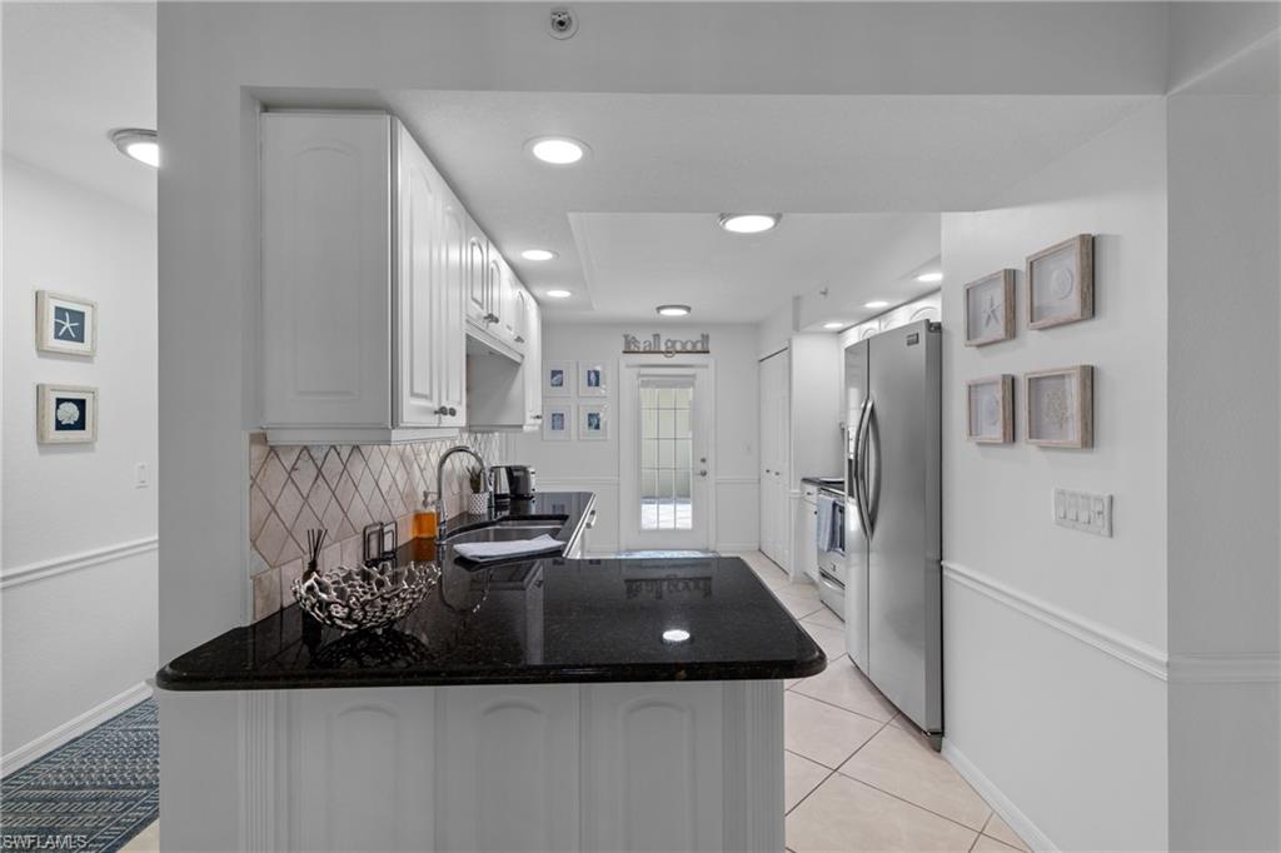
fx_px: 569
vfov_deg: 73.7
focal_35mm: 16
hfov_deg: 96.8
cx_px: 640
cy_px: 426
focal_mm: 16
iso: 640
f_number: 9
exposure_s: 1/10
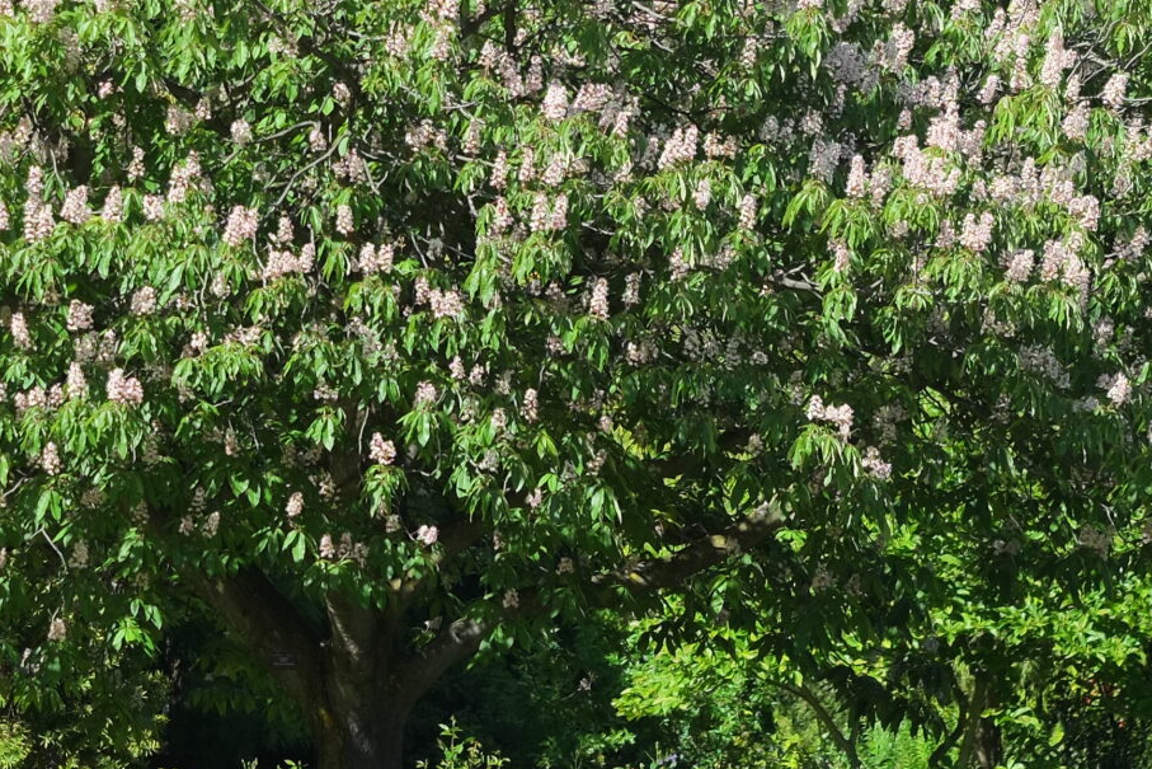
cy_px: 35
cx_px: 380
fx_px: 12193
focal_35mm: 381
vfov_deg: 3.6
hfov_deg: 5.4
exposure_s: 1/3000
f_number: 2
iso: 400
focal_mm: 90
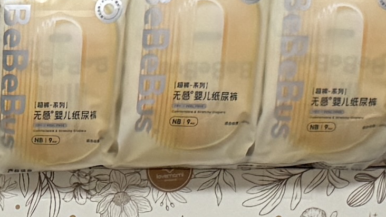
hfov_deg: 10.1
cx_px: -277
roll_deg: +1.7
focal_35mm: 204
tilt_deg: -30.6
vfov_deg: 5.7
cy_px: 591
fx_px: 2088
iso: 200
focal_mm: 6.76
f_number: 1.78
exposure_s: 1/100
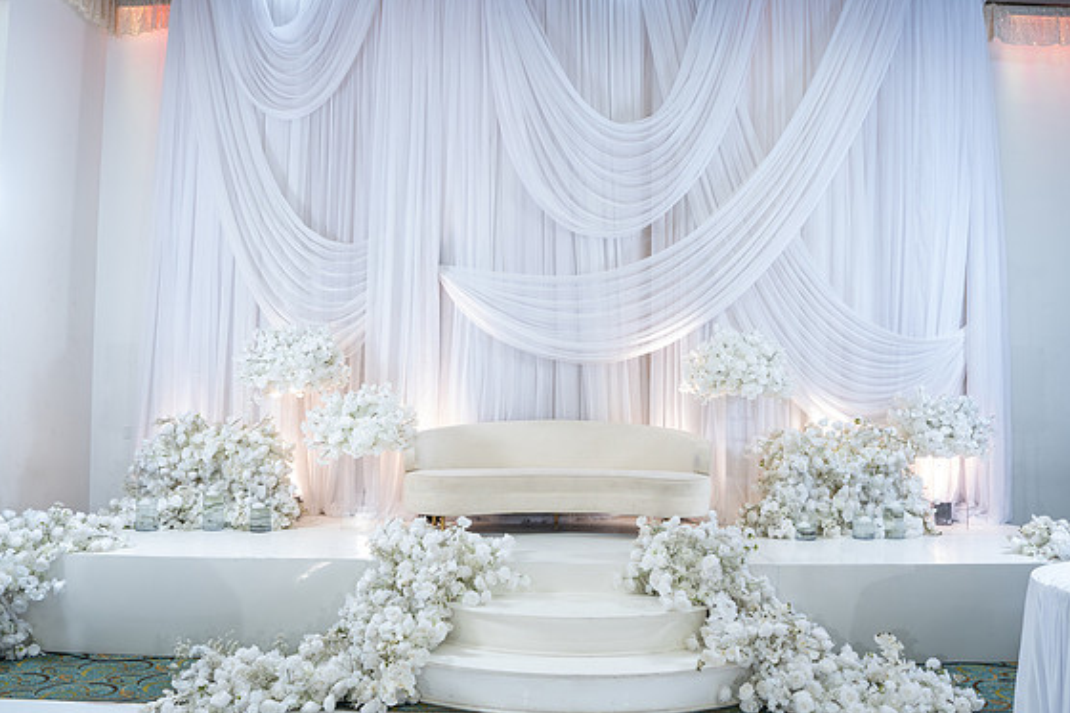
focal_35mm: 29
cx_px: 525
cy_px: 366
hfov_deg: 63.7
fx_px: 862
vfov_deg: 44.9
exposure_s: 1/160
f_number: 2.8
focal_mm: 28
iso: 800
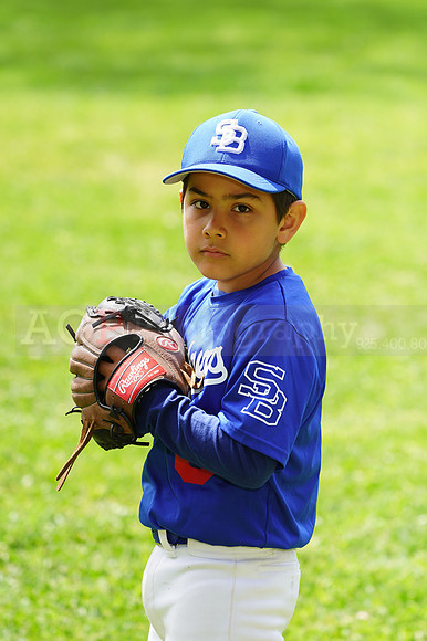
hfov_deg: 5.4
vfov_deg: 8.0
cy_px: 320
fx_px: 4560
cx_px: 214
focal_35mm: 256
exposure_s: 1/200
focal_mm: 256
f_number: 6.3
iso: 200
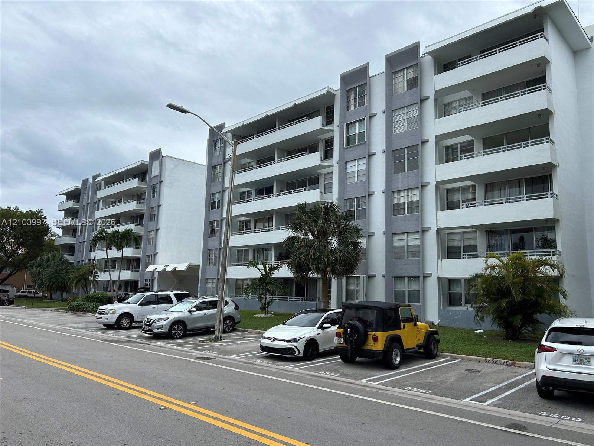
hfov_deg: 67.3
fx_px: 446
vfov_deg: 53.1
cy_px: 223
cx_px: 297
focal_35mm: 26
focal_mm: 5.7
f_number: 1.5
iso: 50
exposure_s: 1/3571
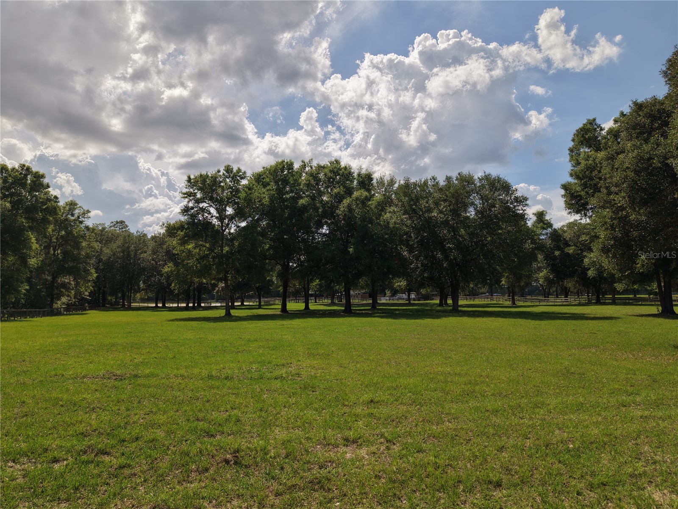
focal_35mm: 24
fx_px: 470
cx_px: 339
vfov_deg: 56.8
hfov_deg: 71.6
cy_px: 254
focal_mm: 8.67
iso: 260
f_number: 1.8
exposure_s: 1/80
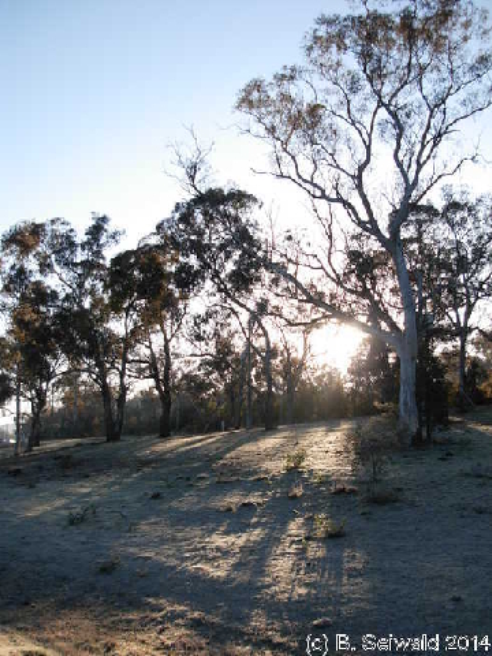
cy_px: 328
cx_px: 246
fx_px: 720
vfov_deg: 49.0
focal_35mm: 38
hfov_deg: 37.7
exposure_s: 1/406
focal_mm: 6.3
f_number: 2.9
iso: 79
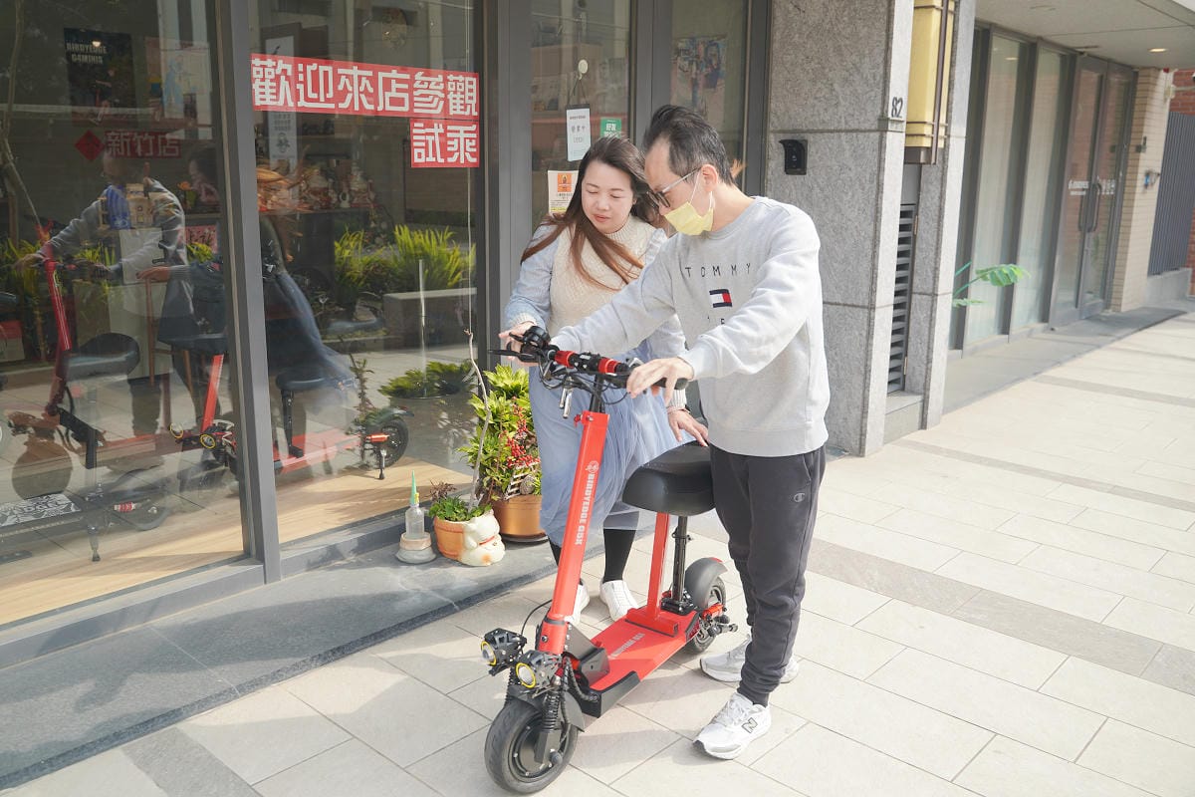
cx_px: 598
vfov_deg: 42.3
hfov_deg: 60.3
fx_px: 1029
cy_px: 398
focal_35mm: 31
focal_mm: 31
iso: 100
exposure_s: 1/160
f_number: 4
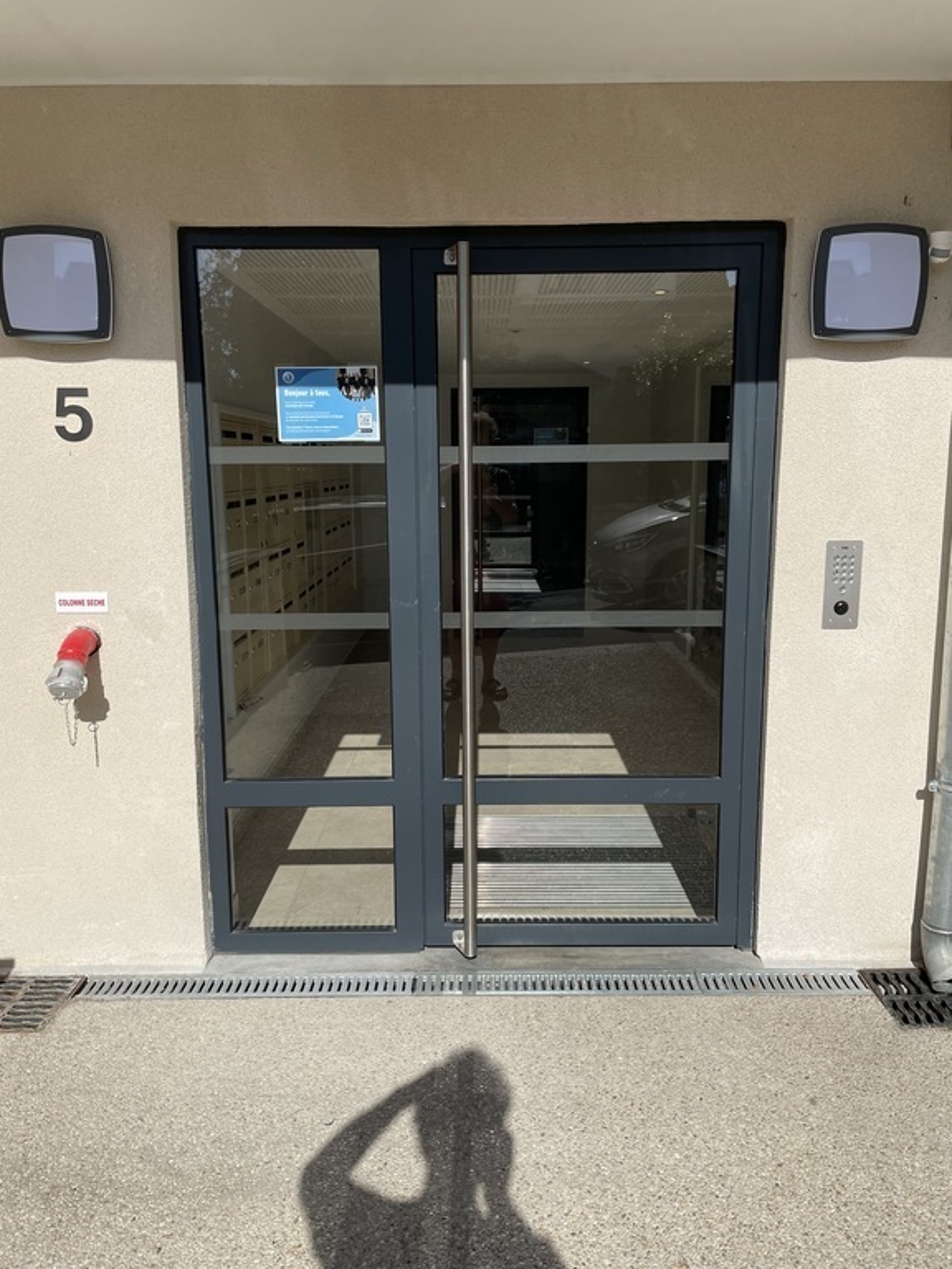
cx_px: 476
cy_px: 634
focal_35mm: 26
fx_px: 953
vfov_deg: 67.3
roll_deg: +0.4
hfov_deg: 53.1
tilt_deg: -9.6
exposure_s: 1/5814
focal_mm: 4.2
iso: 32
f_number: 1.6
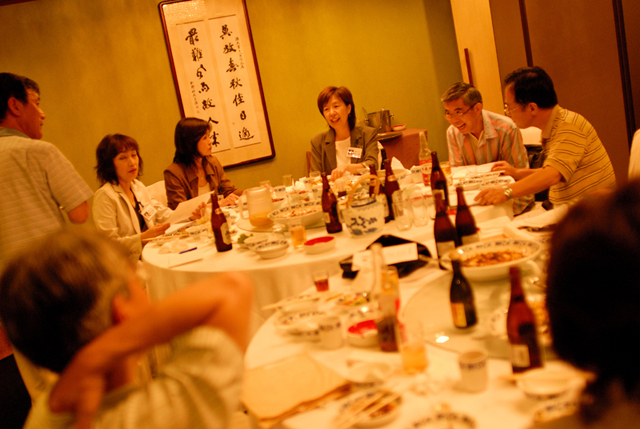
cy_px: 214
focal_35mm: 42
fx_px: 748
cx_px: 320
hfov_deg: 46.3
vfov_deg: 32.0
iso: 800
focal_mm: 28
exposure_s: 1/100
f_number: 2
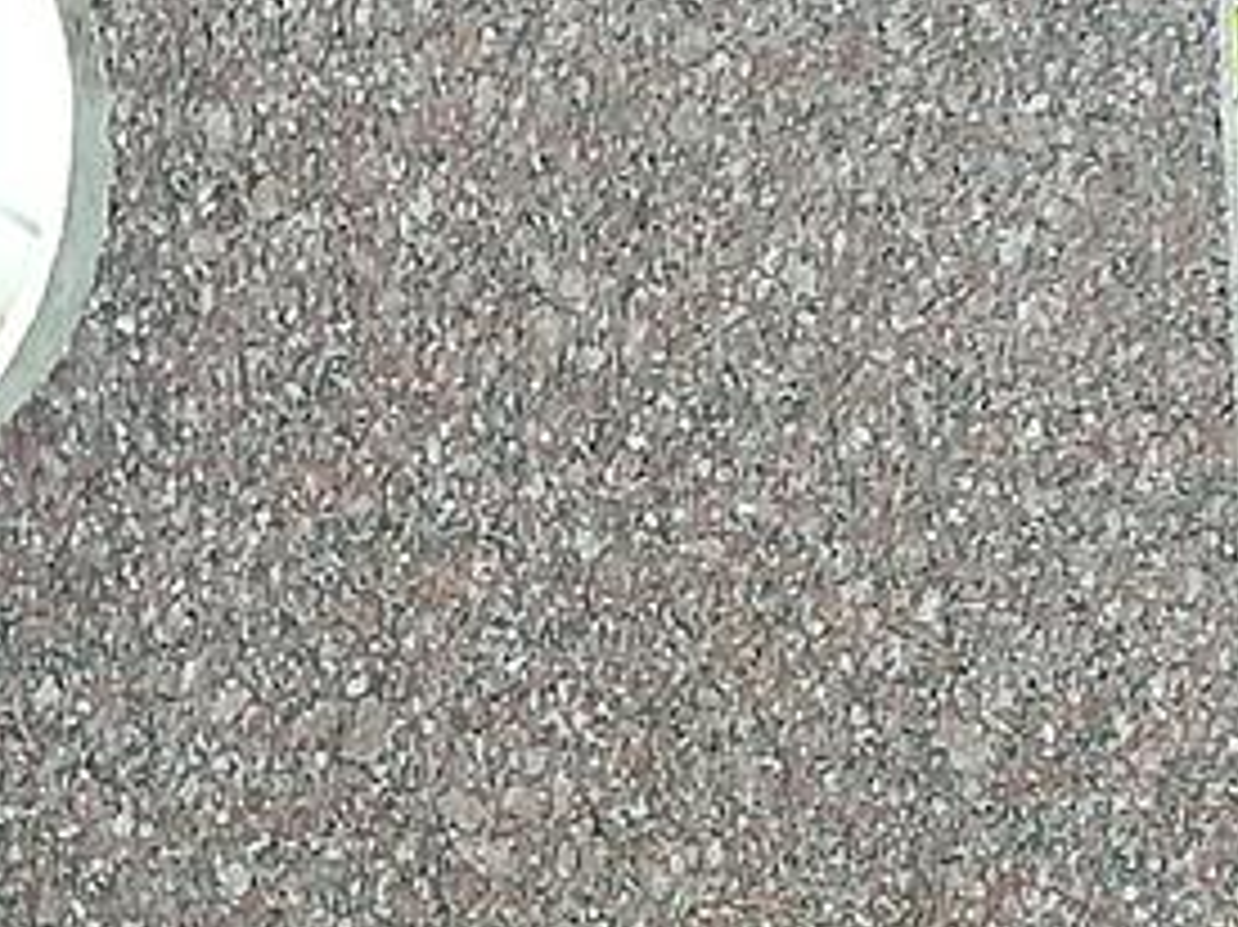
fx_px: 5827
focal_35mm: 163
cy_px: 873
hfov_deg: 12.0
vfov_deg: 9.1
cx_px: 23
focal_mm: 3.83
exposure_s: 1/50
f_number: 2.2
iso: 50
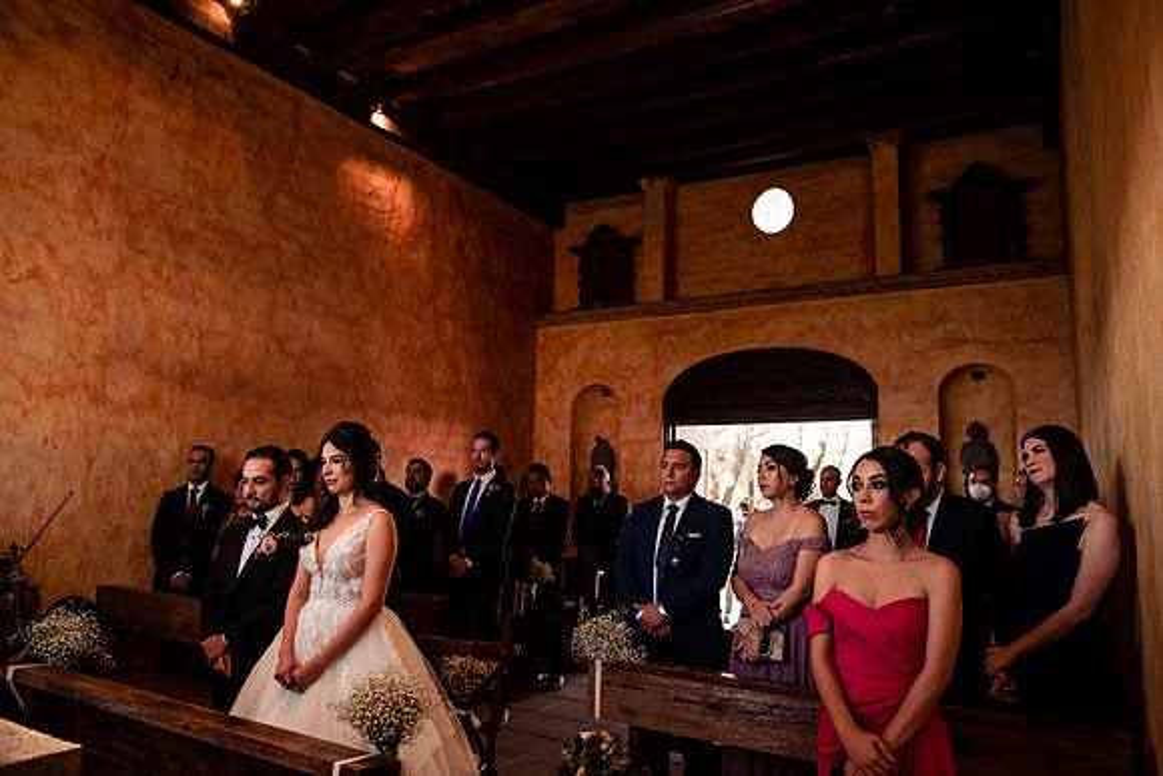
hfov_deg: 73.7
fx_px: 775
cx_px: 582
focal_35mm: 24
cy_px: 388
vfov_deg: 53.2
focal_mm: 24
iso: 1250
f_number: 3.5
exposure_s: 1/125
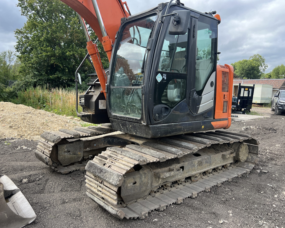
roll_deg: -1.3
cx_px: 130
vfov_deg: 51.5
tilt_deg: -3.3
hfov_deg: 62.1
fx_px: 236
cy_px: 117
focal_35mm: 28
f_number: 1.5
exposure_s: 1/1058
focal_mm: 5.7
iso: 50
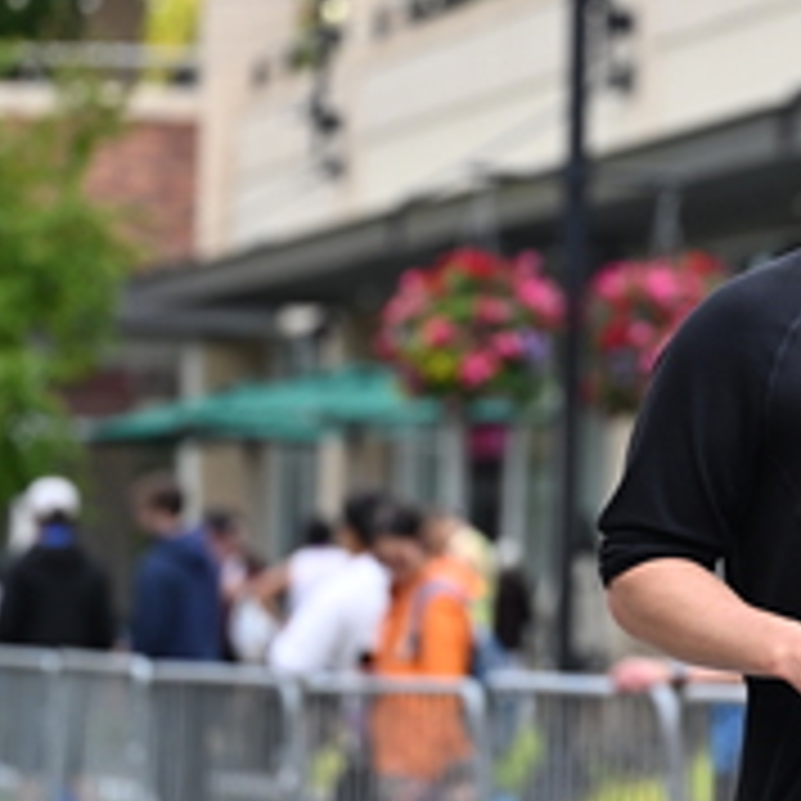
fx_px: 5629
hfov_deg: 8.1
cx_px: 749
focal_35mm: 215
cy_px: 396
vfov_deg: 8.1
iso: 640
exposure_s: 1/2000
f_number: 2.8
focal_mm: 82
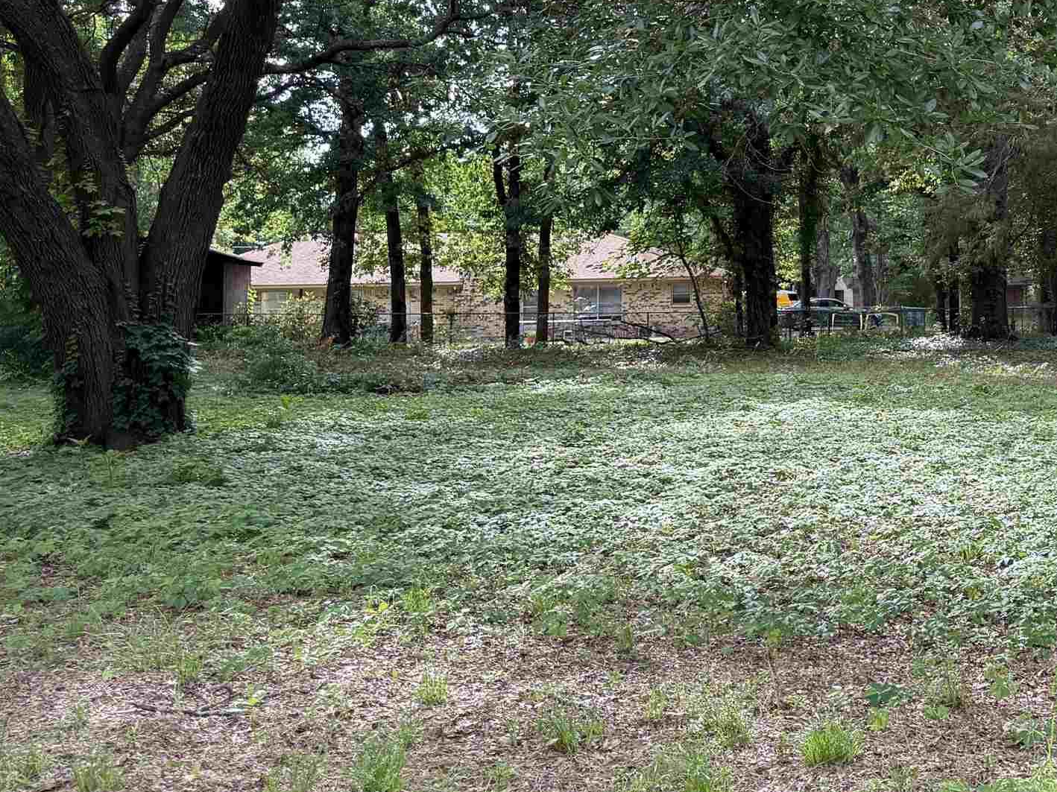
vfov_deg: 27.4
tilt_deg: +4.1
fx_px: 1588
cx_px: 1127
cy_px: 147
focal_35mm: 52
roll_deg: +1.3
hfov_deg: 32.8
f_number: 1.78
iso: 100
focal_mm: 6.76
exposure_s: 1/510
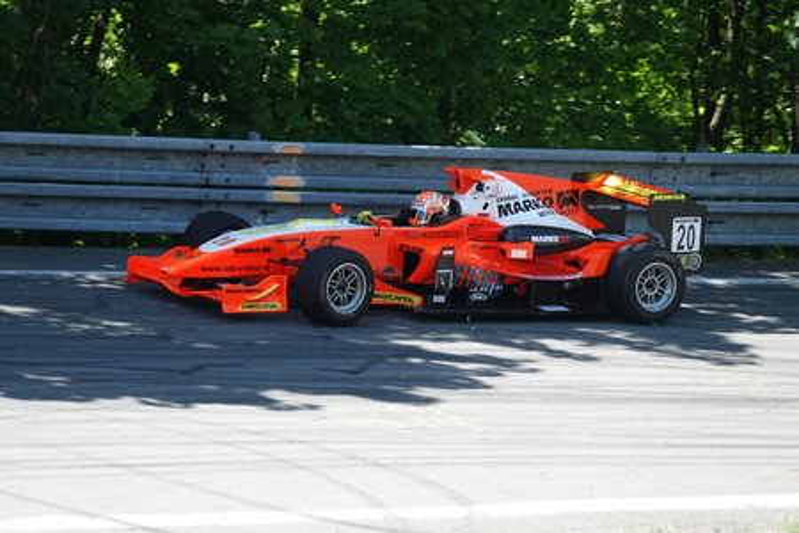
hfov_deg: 6.6
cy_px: 266
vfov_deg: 4.4
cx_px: 400
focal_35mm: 310
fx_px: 6880
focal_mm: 113.69
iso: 400
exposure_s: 1/800
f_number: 4
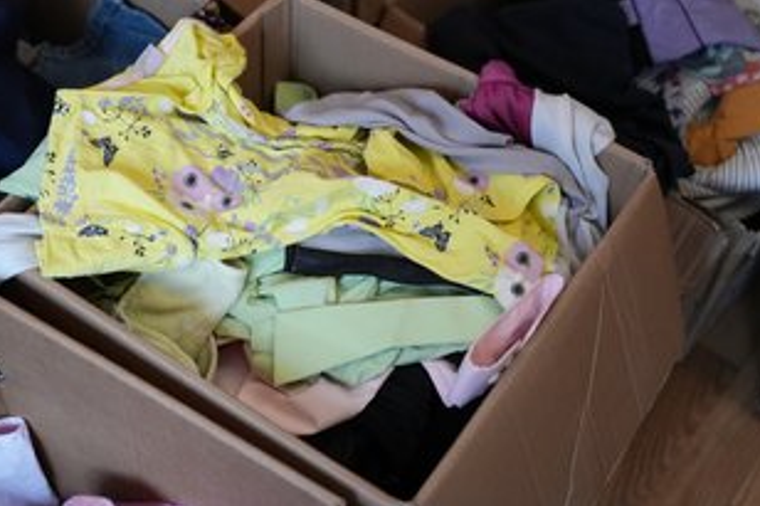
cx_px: 321
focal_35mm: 52
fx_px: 1097
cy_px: 209
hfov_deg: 38.1
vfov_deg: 25.9
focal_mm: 40
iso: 6400
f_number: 2.8
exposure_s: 1/400
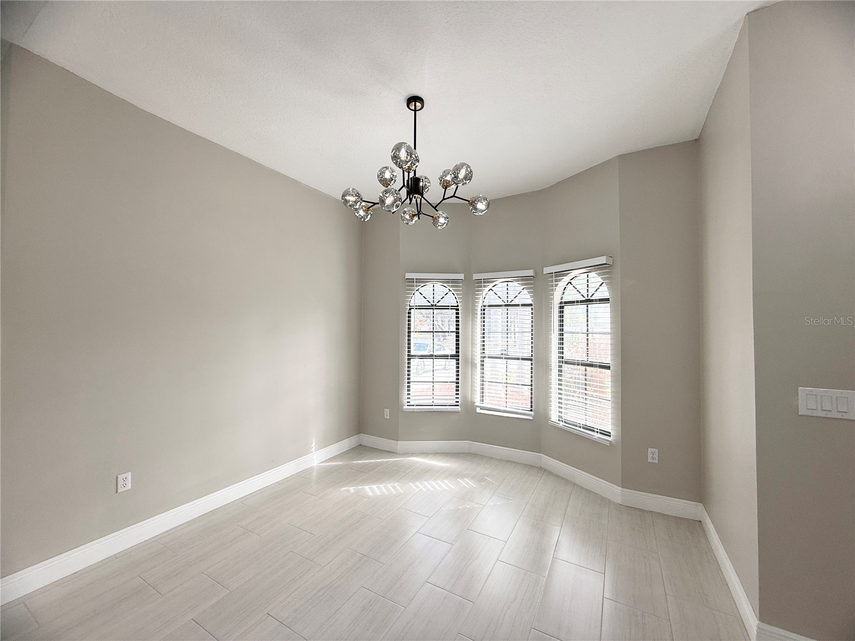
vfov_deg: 85.7
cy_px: 320
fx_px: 346
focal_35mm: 14
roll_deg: -0.3
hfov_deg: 102.1
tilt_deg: +2.2
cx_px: 428
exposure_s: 1/120
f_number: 2.2
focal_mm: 2.22
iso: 50
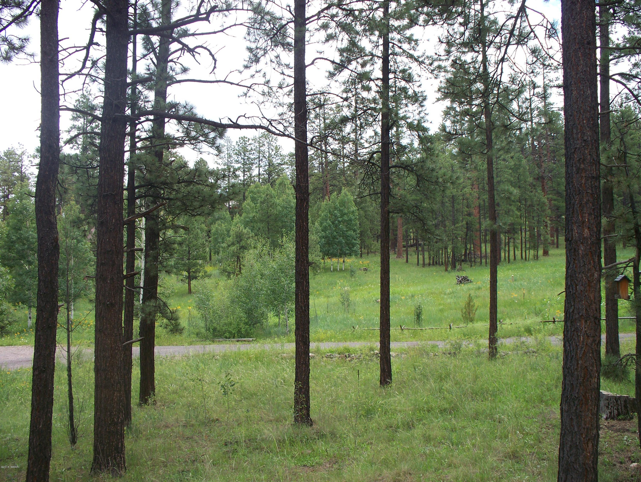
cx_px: 320
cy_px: 241
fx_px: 667
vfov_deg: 39.7
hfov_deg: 51.3
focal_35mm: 36
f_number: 2.8
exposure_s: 1/250
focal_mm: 7.54
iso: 64
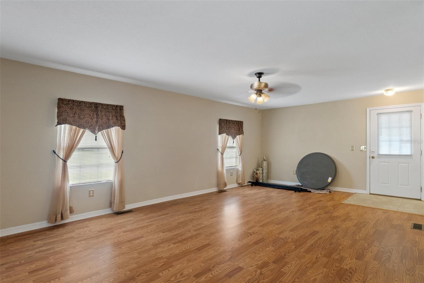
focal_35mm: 18
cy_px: 142
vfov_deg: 67.4
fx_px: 212
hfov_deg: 90.0
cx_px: 212
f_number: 8
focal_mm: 12
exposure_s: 1/1.67
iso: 640
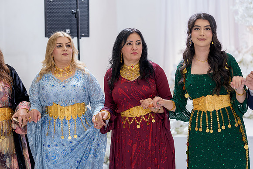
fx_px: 555
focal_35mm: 79
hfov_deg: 25.7
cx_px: 126
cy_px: 84
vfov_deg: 17.3
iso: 640
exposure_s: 1/200
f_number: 2
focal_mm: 79
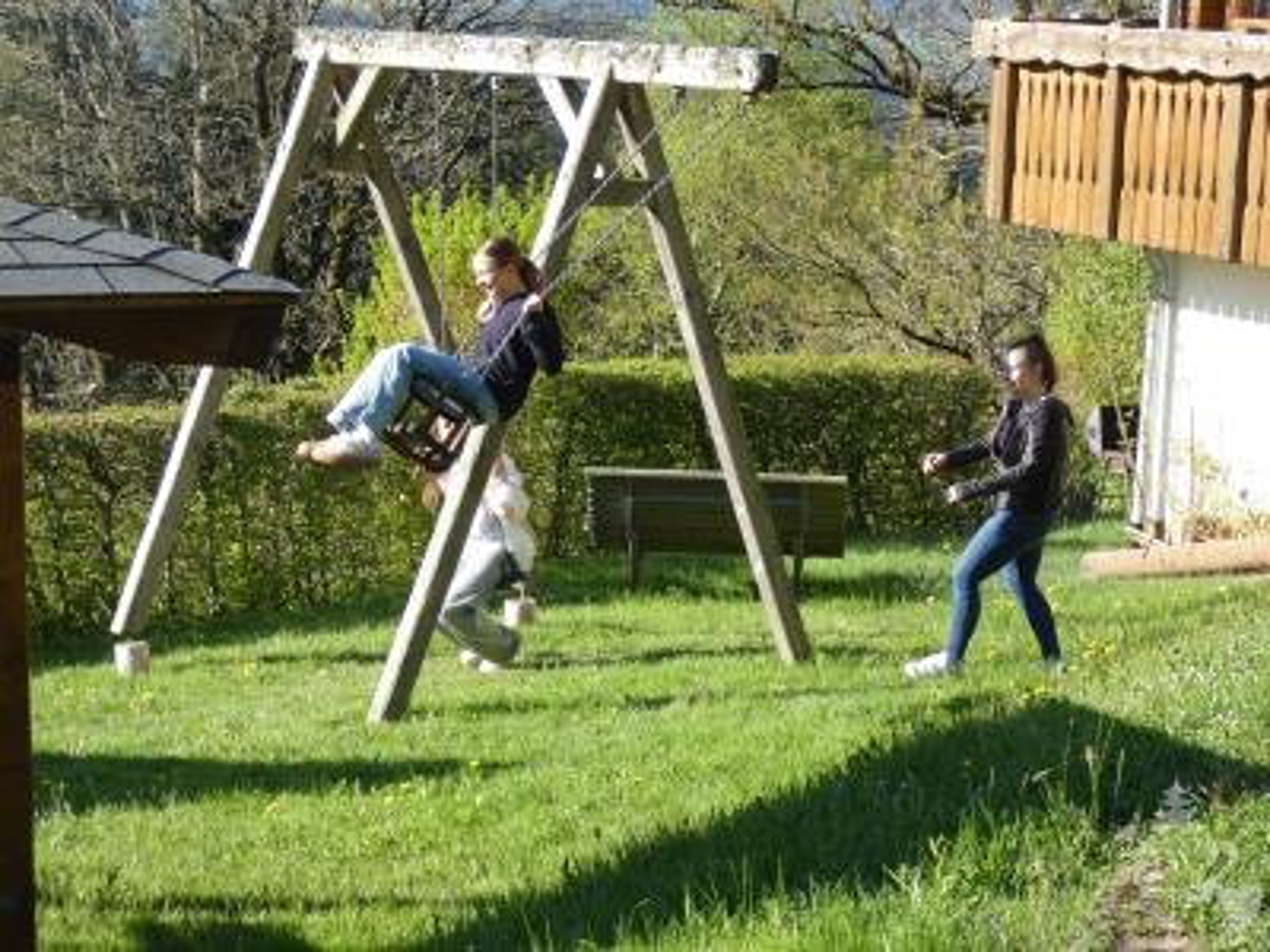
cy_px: 476
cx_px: 635
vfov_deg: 17.8
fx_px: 3045
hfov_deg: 23.6
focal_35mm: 83
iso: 80
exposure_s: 1/200
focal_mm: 14.8
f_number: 4.5
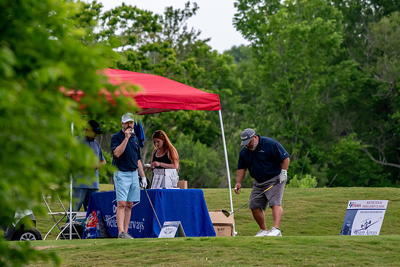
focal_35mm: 405
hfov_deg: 5.1
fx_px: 4501
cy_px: 134
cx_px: 200
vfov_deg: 3.4
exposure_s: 1/2000
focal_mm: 270
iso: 1000
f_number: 5.6
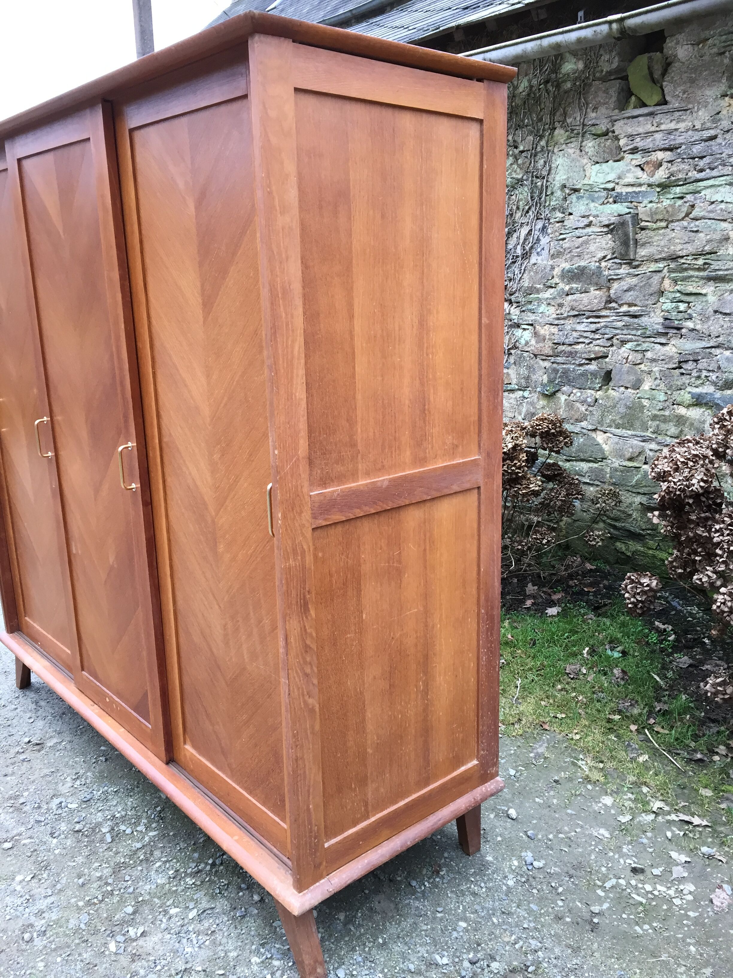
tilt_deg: -13.5
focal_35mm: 29
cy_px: 489
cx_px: 366
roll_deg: +0.4
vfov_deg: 61.7
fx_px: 819
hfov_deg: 48.2
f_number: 2.2
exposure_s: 1/33
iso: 32
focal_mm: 4.15
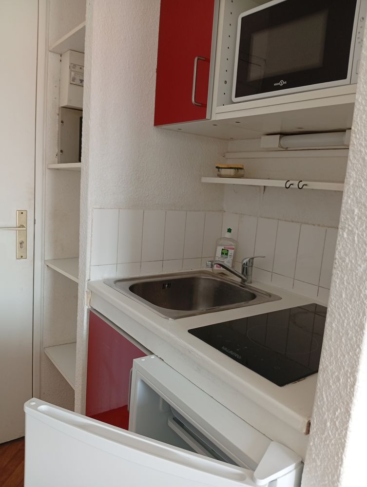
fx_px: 381
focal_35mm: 27
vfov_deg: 65.2
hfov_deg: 51.5
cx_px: 184
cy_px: 244
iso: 243
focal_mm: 3.98
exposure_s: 1/33.3
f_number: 1.8
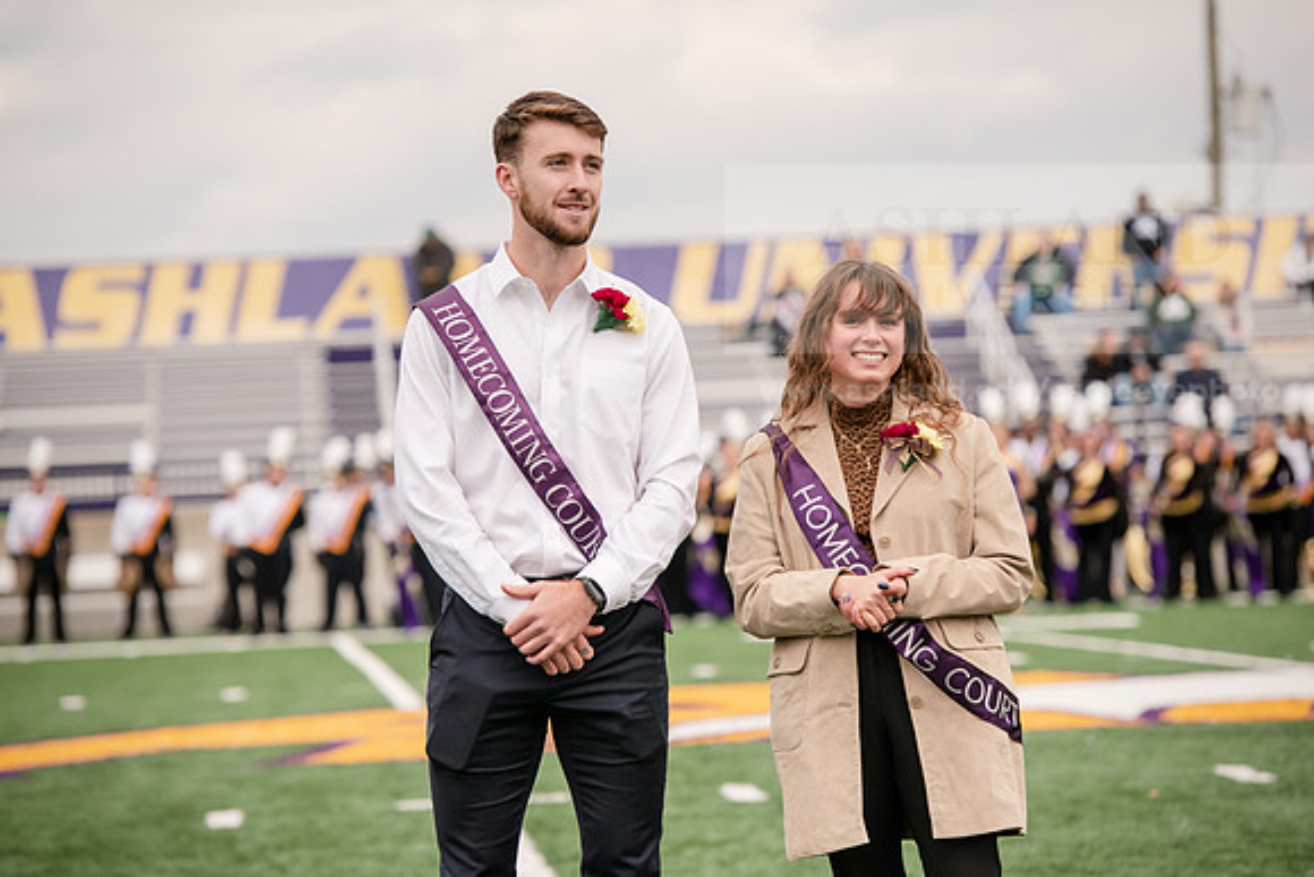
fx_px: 5841
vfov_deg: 8.6
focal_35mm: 160
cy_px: 438
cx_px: 657
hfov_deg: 12.8
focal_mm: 160
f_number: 4.5
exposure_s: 1/1250
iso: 320
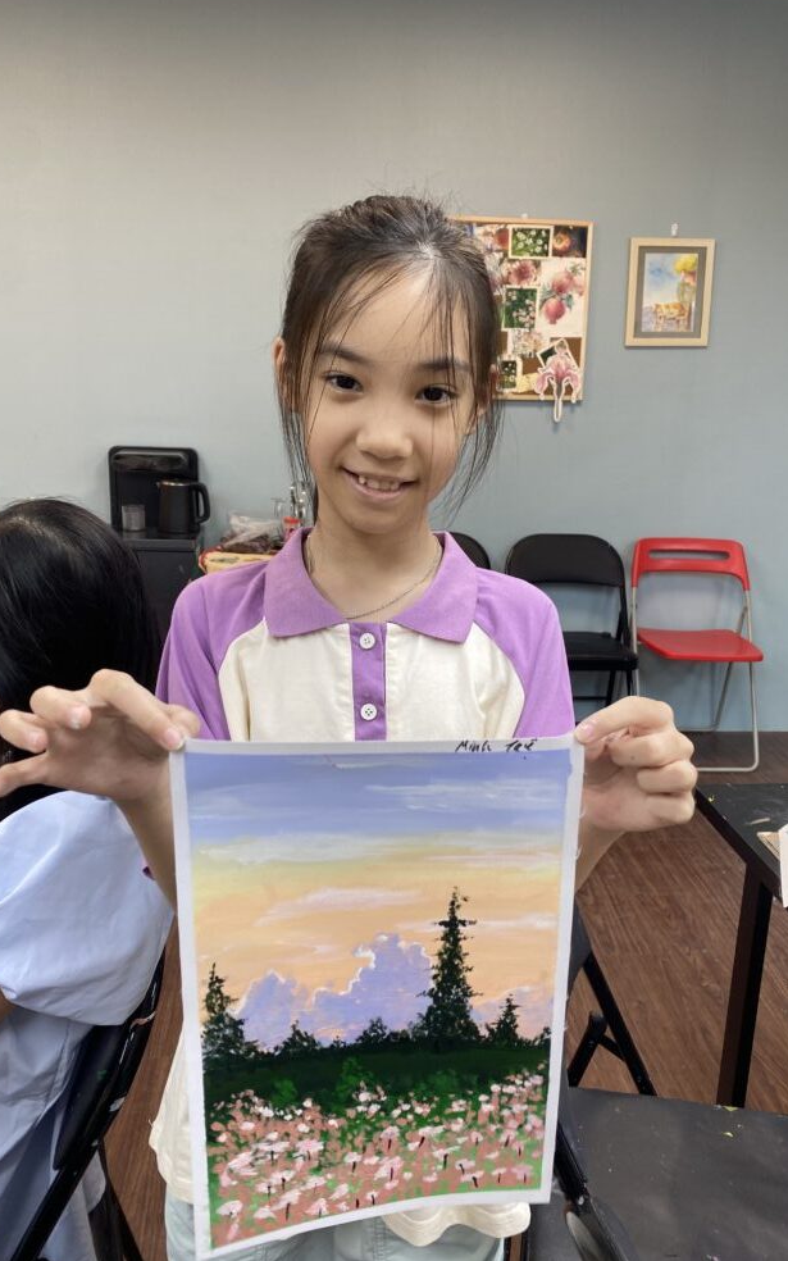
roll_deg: -2.9
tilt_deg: -13.1
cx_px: 423
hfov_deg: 44.5
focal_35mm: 28
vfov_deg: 66.5
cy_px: 624
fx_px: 962
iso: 64
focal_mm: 4.25
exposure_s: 1/100
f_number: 1.8
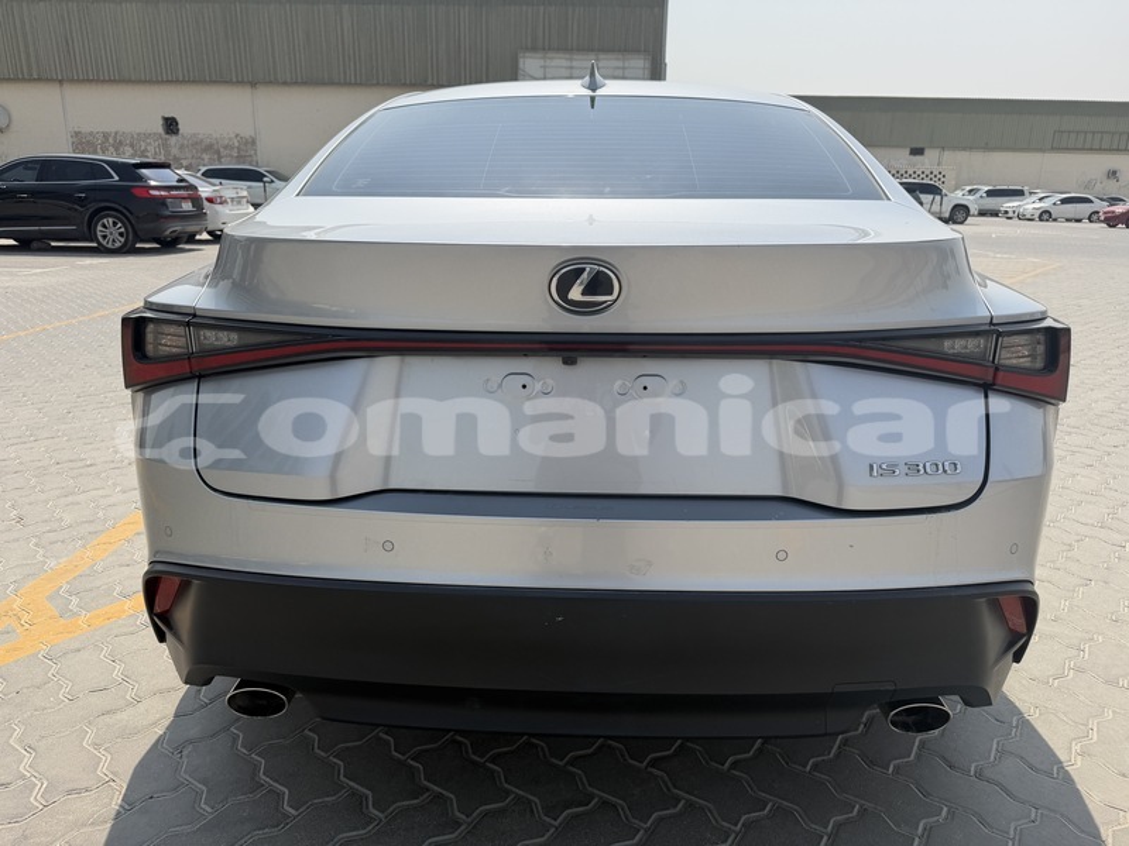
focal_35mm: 24
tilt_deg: -15.3
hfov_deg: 71.6
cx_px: 564
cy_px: 423
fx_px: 783
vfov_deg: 56.8
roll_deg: +0.1
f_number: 1.78
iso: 80
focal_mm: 6.76
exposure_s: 1/5319
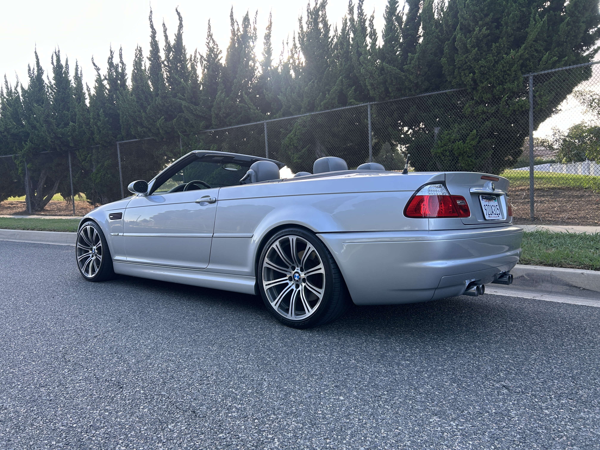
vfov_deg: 53.1
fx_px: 451
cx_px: 300
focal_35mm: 26
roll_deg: +2.6
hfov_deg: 67.3
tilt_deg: -3.5
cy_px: 225
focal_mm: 5.7
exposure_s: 1/387
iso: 50
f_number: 1.5
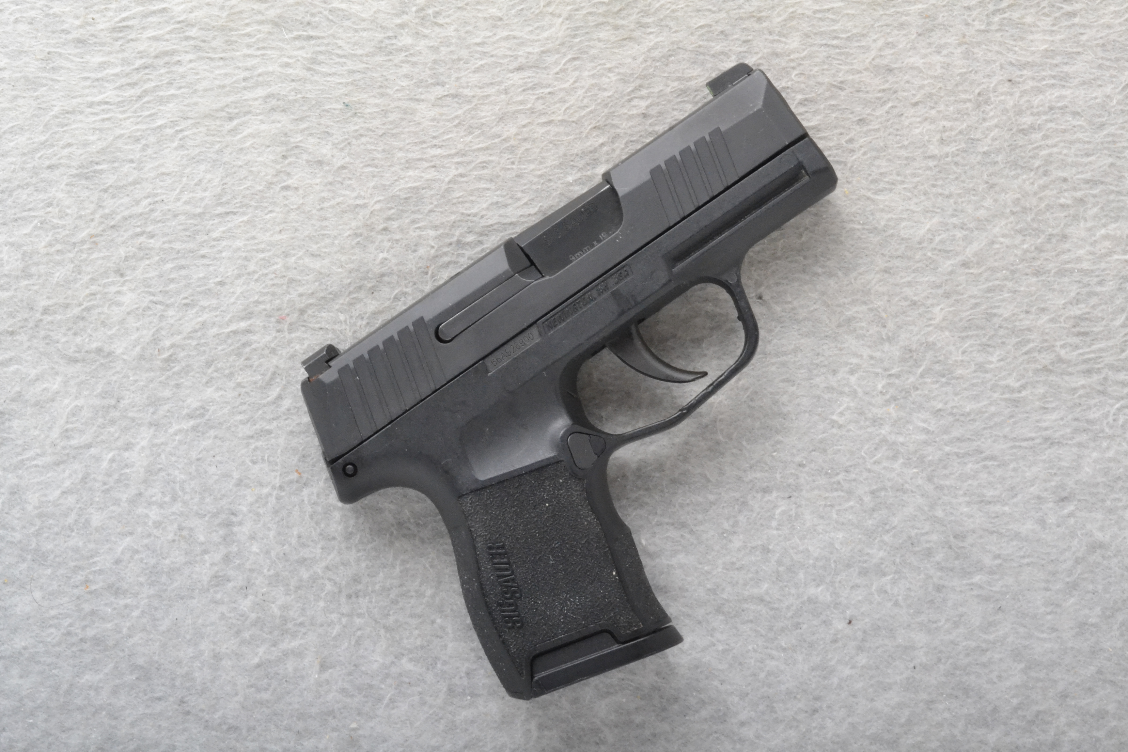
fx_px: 2115
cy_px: 376
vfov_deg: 20.2
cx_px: 564
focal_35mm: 68
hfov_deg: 29.9
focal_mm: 45
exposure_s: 1/160
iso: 3200
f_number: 20
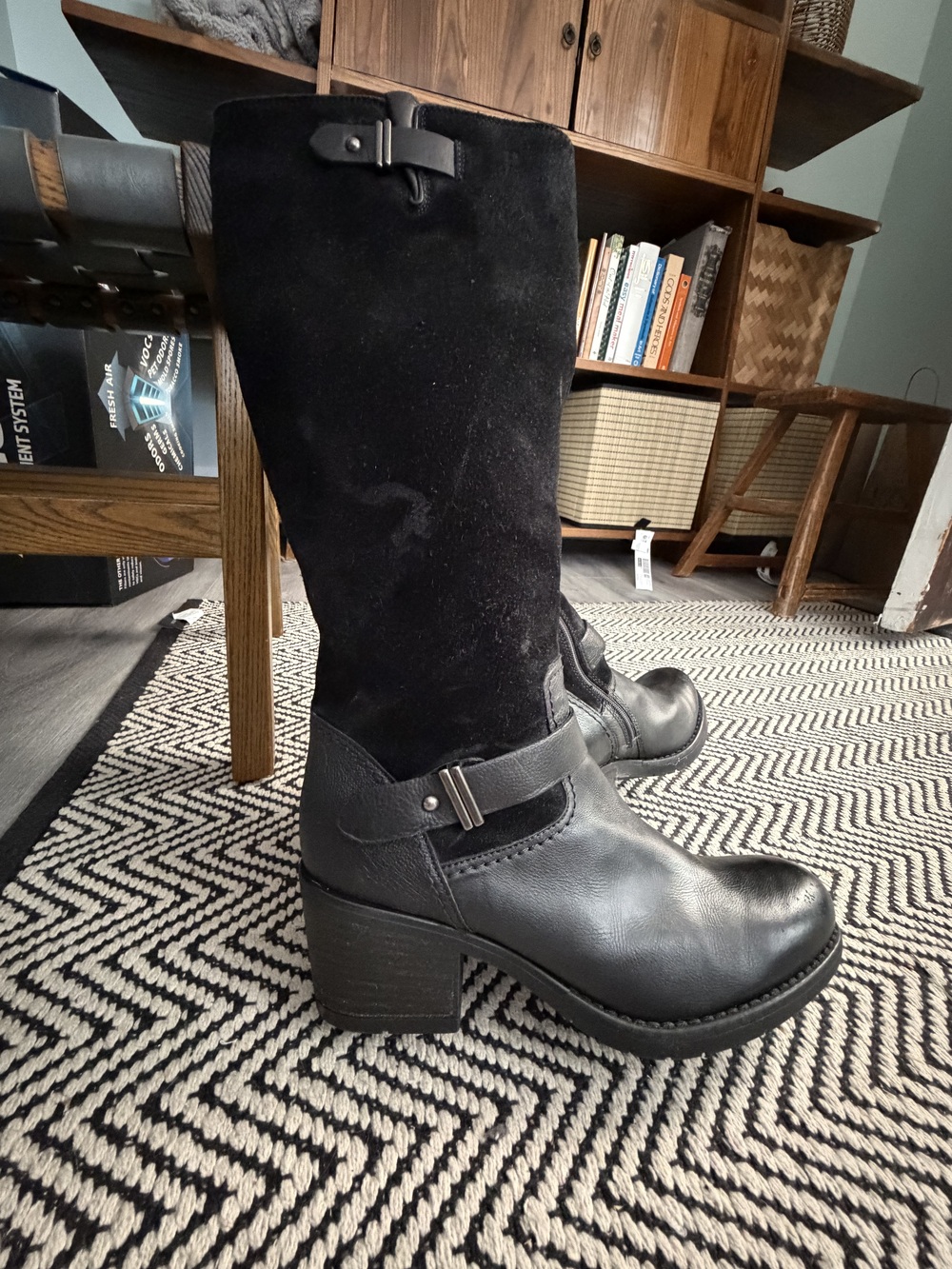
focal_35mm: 14
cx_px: 476
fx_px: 513
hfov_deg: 85.7
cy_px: 634
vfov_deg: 102.1
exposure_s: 1/40
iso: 1600
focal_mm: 2.22
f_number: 2.2
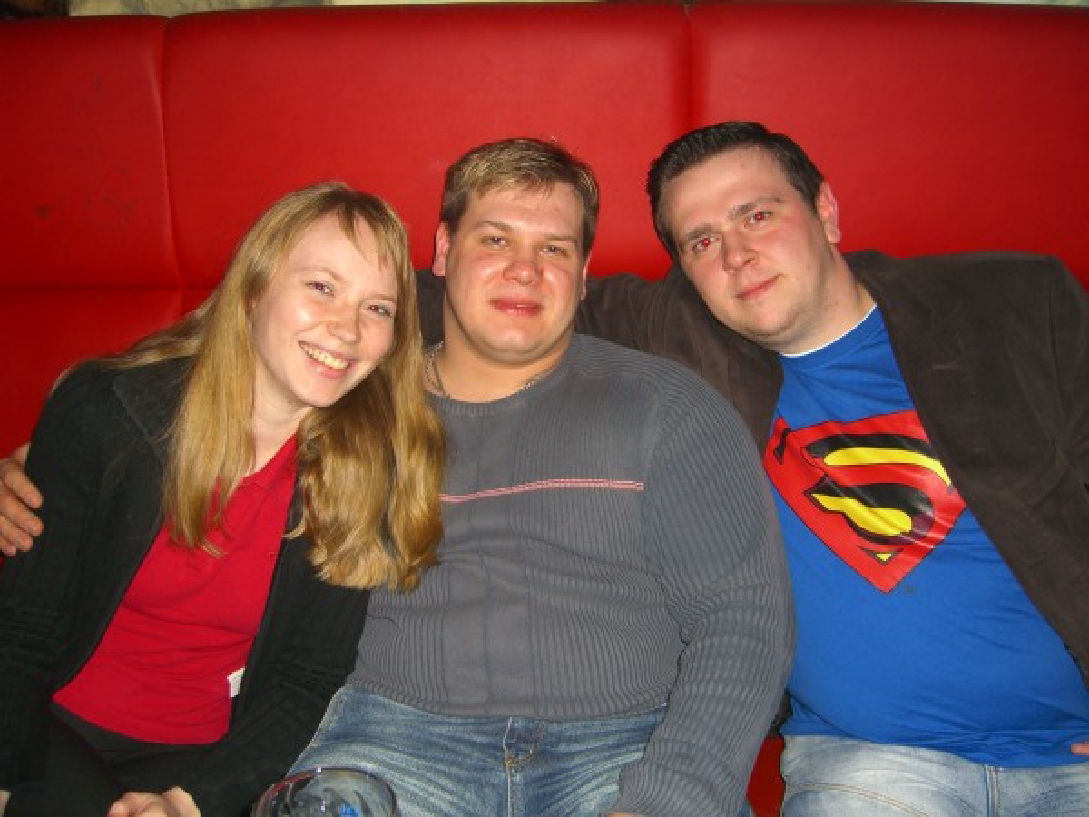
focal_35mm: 38
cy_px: 408
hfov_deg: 49.0
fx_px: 1195
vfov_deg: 37.7
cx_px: 544
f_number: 2.8
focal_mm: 7.9
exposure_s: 1/60
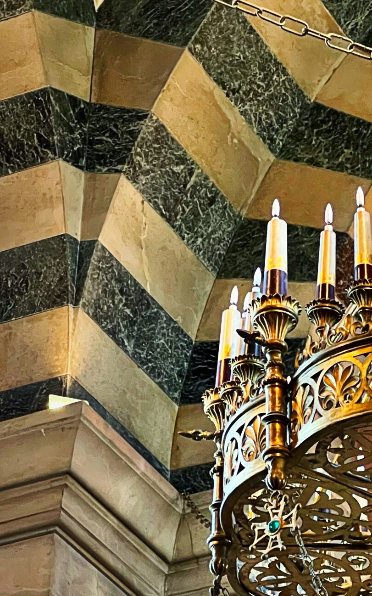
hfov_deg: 8.1
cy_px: 475
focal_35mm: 161
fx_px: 2612
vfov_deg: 12.9
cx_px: 426
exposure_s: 1/50
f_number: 2.8
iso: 640
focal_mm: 9
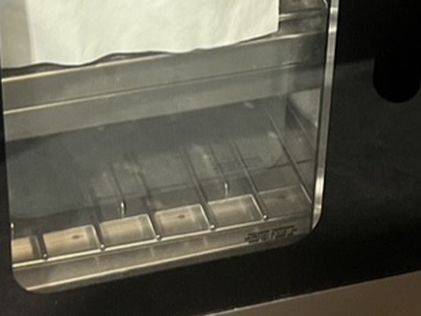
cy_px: -38
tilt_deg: -28.9
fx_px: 1313
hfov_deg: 18.1
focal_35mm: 108
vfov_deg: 13.4
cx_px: 297
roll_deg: -4.1
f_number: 1.6
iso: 500
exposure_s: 1/41
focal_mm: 5.1
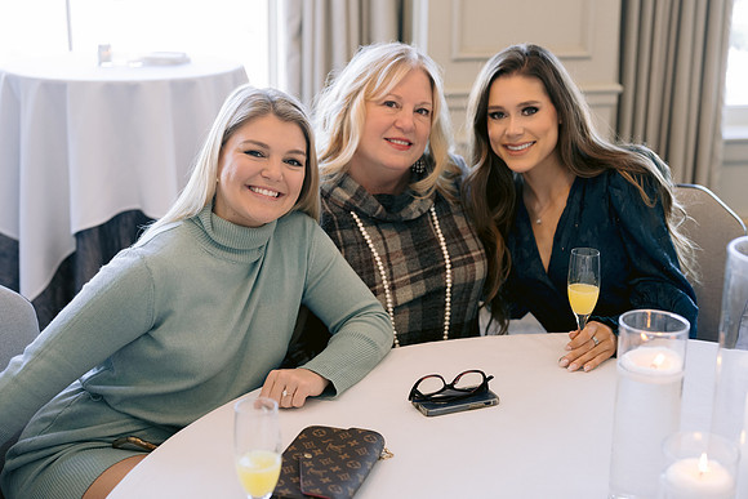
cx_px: 374
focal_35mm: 50
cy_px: 250
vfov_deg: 27.0
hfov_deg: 39.6
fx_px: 1039
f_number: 3.2
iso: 800
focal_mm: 50
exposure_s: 1/200
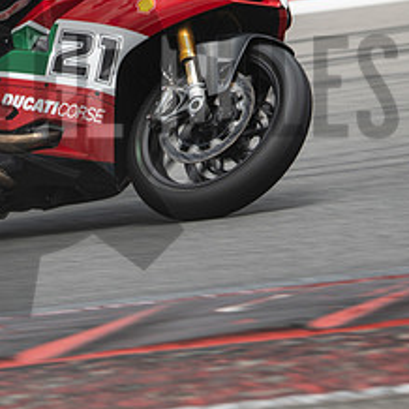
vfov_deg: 2.6
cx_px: 2
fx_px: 9077
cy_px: 89
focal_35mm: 679
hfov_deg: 2.6
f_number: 4
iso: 125
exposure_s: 1/400
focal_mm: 200
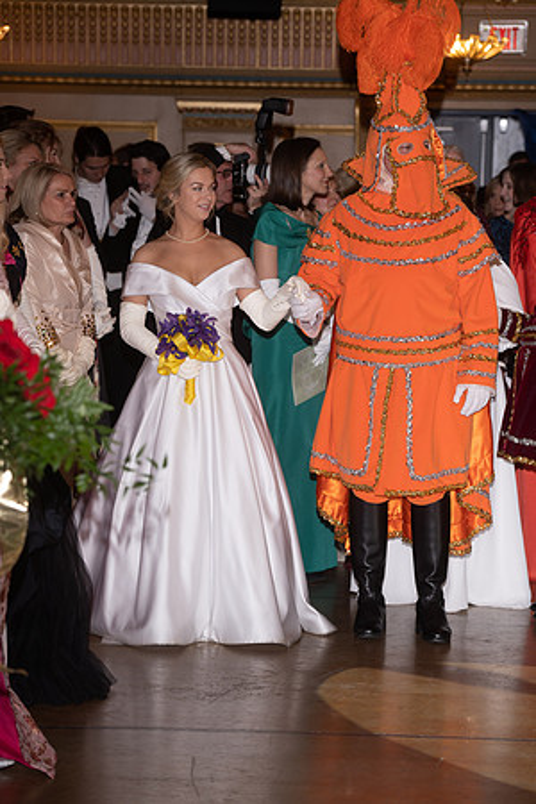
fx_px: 2858
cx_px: 268
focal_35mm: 128
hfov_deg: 10.7
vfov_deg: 16.0
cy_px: 402
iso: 320
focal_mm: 128
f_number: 5
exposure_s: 1/60
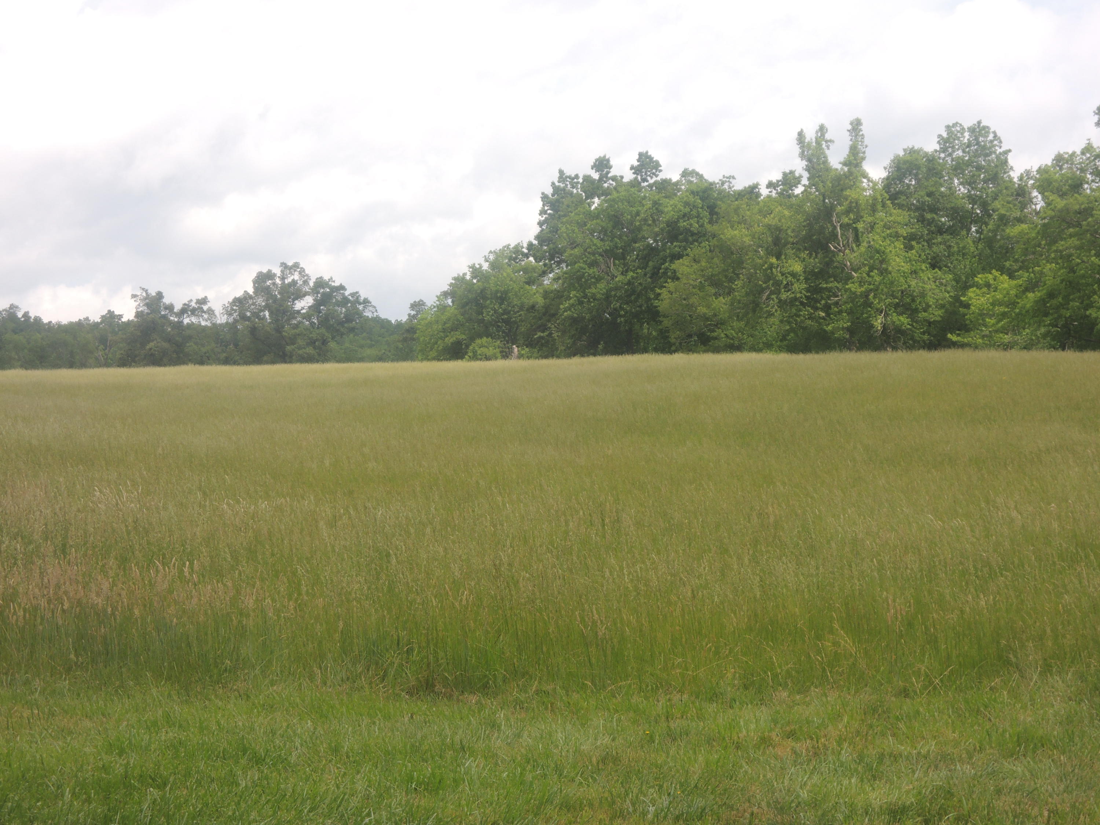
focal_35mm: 100
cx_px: 550
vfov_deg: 14.8
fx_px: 3178
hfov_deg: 19.6
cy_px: 412
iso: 100
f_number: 5.5
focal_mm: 17.9
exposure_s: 1/250
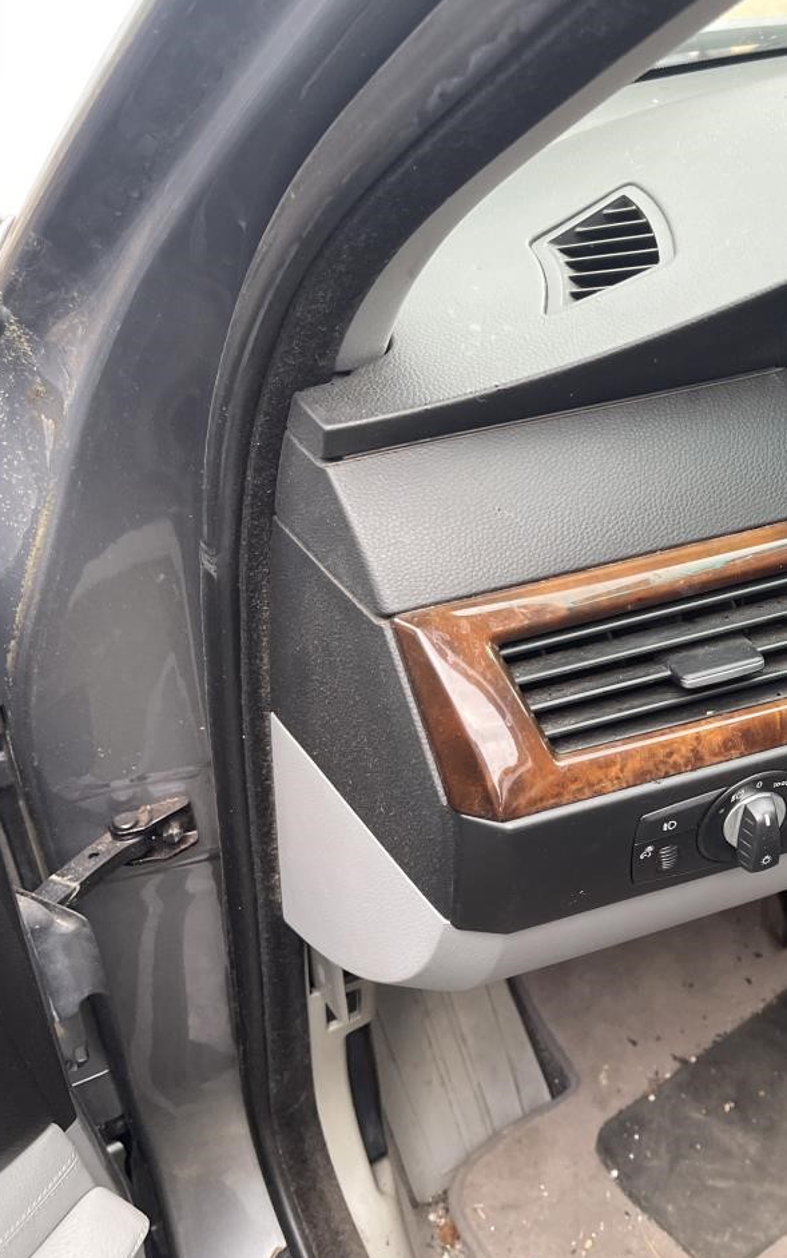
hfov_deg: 32.4
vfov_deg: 54.0
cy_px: 633
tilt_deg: -34.8
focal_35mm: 36
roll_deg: -2.2
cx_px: 795
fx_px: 1235
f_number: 1.6
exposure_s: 1/121
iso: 100
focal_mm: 5.1
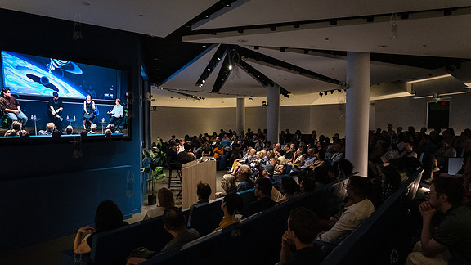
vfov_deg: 44.3
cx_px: 236
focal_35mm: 26
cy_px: 144
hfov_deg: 71.9
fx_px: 325
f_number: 3.5
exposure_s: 1/250
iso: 6400
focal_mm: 24
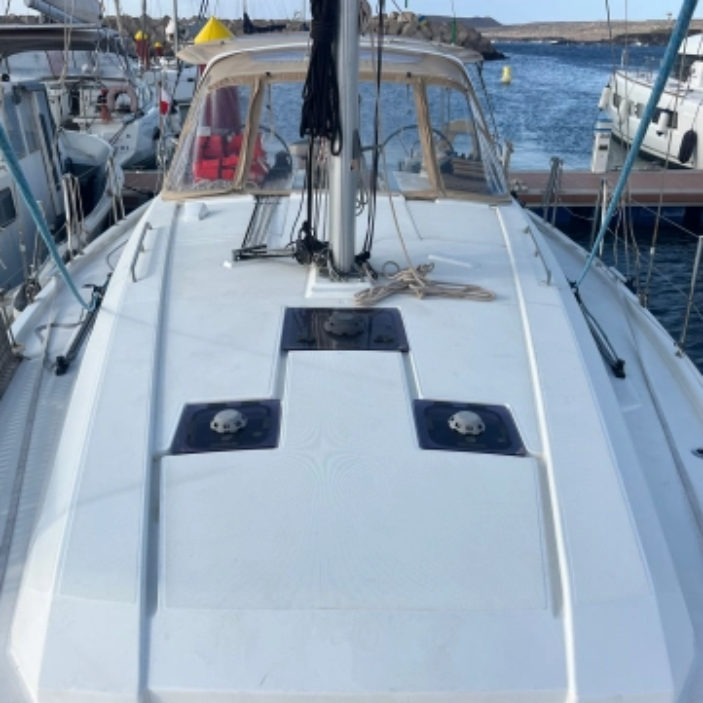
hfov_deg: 47.2
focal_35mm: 35
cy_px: 371
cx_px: 341
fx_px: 804
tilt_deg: -22.1
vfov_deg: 47.2
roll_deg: -0.6
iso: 50
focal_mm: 5.1
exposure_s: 1/2410
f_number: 1.6
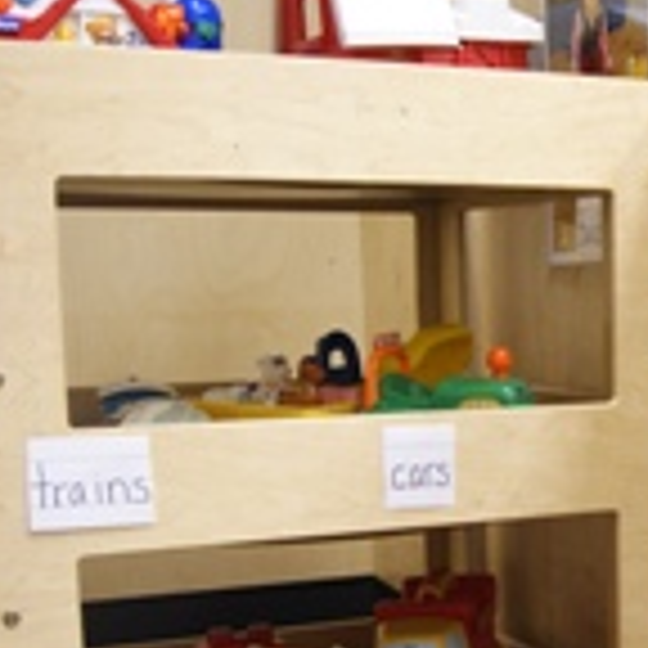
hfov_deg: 21.7
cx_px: 812
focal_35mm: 73
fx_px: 1546
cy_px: 495
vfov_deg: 23.4
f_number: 3.5
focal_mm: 18
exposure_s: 1/30
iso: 400
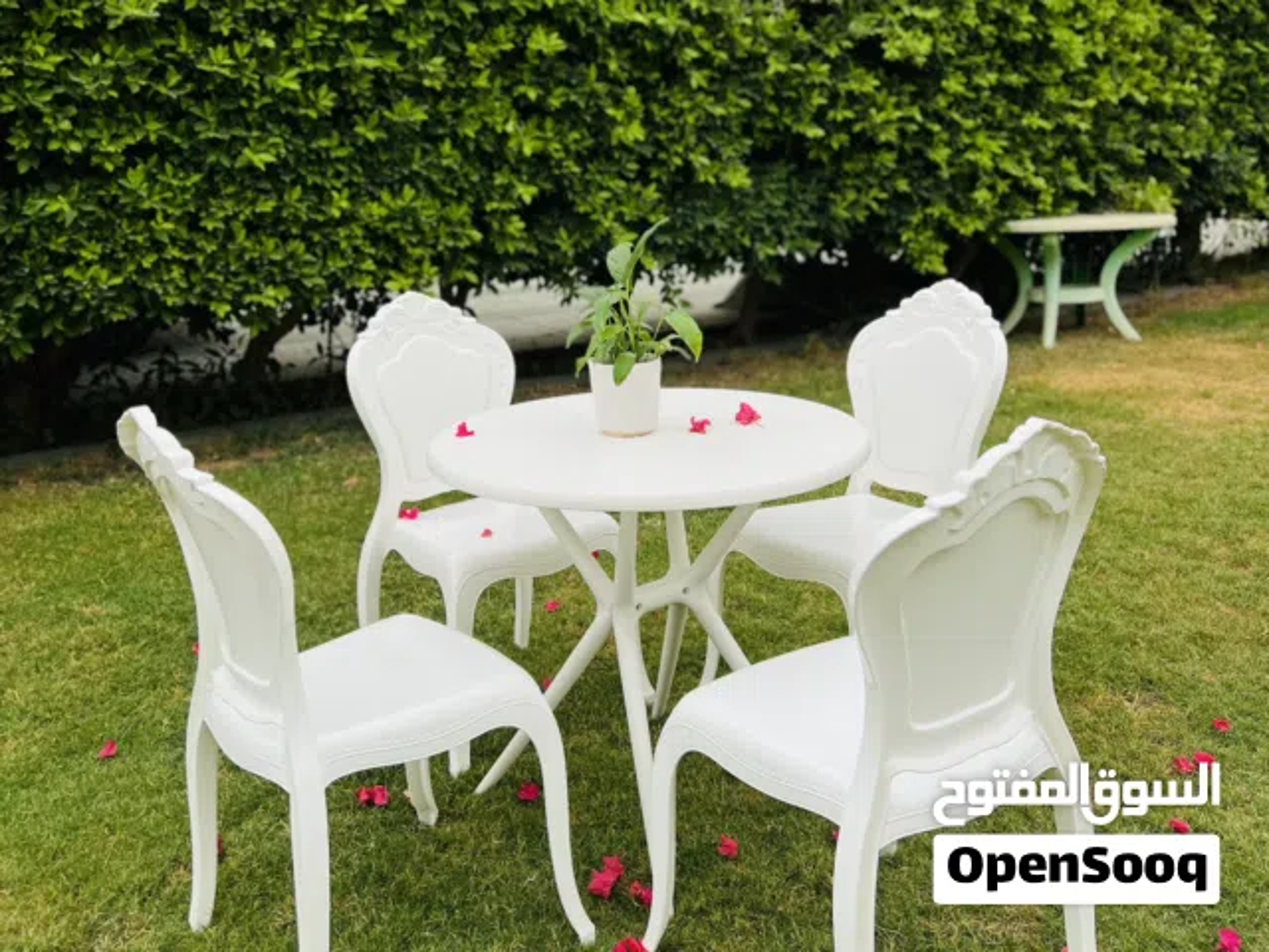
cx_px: 634
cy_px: 476
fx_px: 953
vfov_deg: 53.1
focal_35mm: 26
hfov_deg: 67.3
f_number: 1.5
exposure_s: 1/2299
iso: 50
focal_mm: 5.7
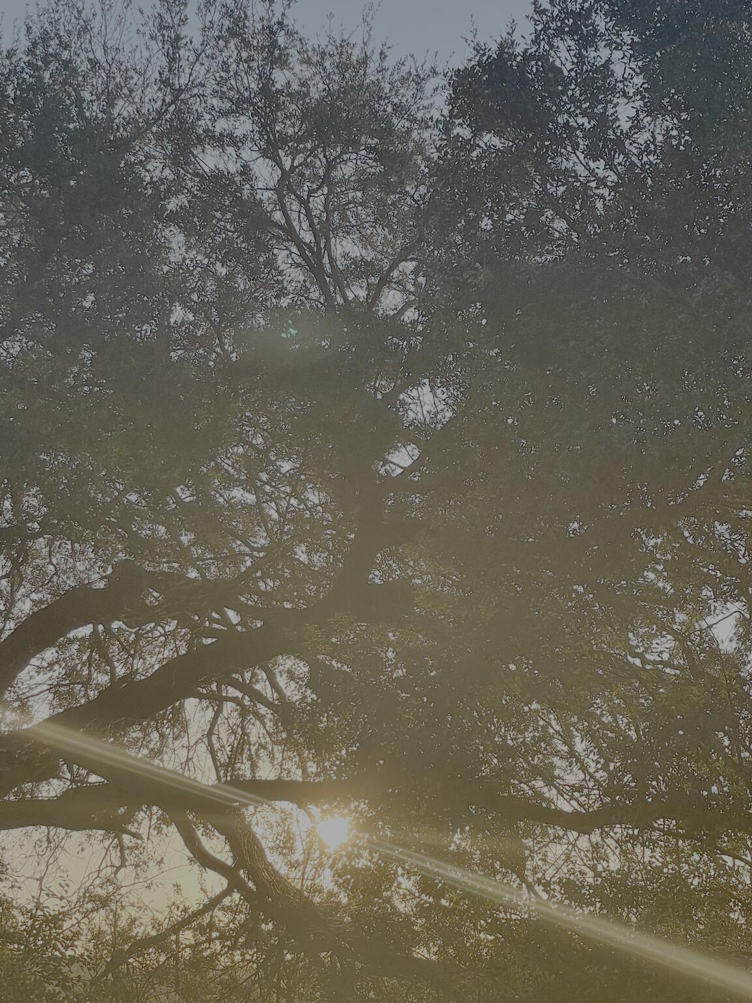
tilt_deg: +10.6
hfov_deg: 18.2
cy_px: 607
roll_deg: +0.8
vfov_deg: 24.1
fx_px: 2346
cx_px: 326
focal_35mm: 81
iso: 25
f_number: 2
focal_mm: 6
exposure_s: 1/480
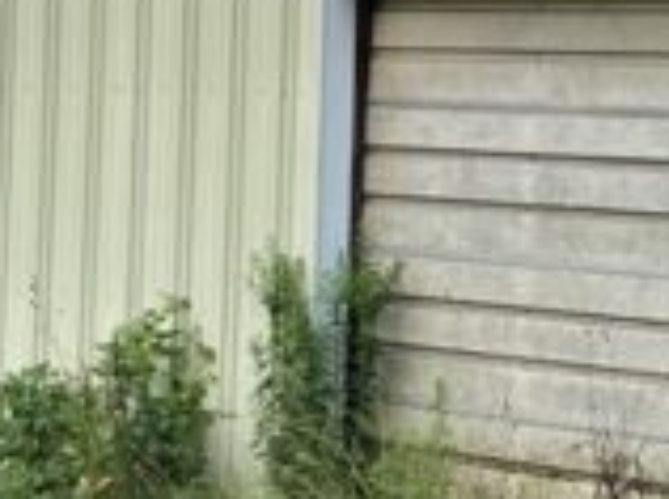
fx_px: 2547
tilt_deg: +1.6
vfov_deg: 11.2
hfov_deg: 14.8
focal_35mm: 132
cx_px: 627
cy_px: 123
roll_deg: -1.9
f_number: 1.6
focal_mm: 4.2
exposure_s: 1/2304
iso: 32
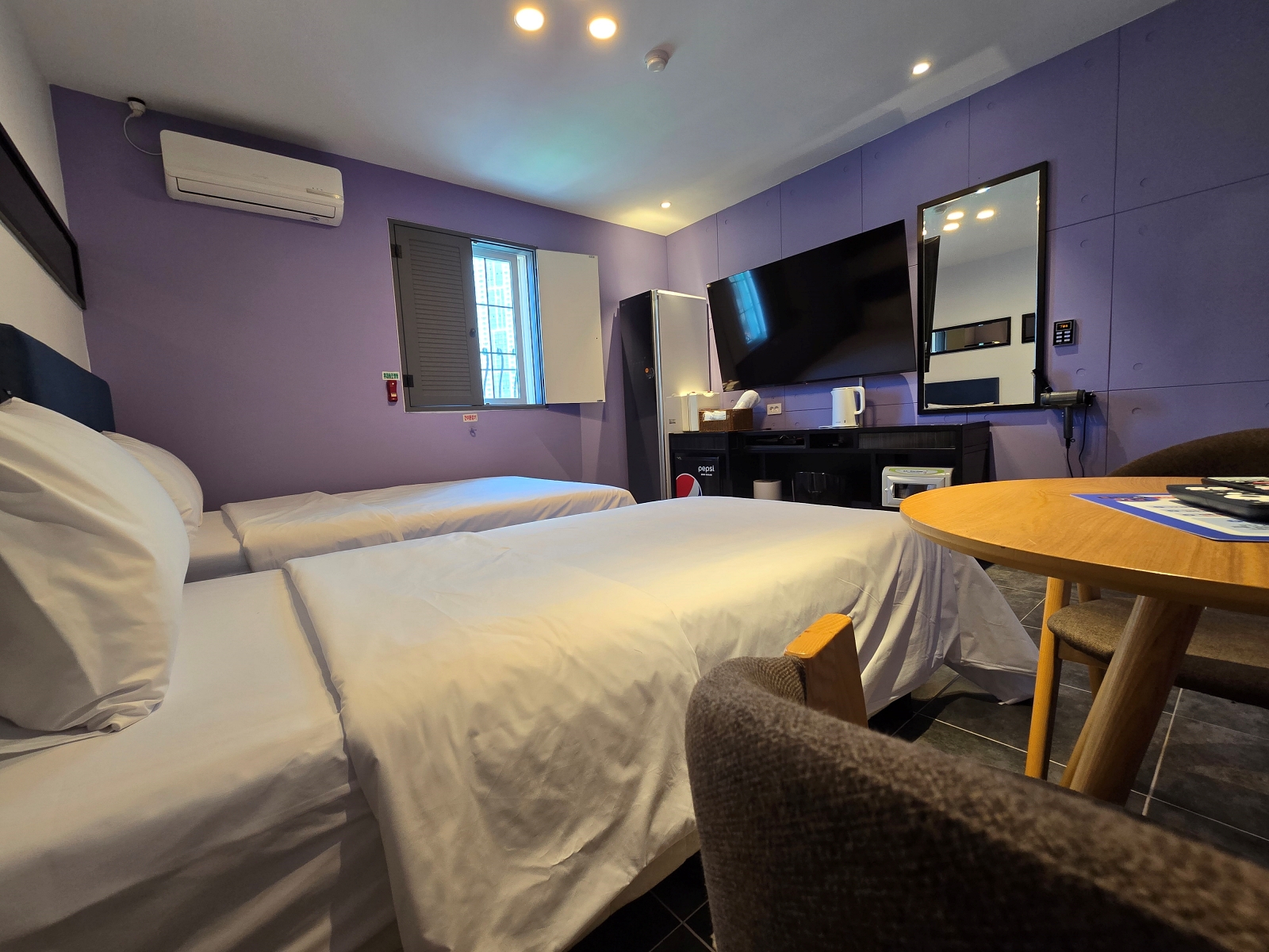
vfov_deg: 89.9
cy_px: 476
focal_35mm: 13
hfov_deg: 106.2
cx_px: 634
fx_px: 477
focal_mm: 2.2
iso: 125
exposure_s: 1/60
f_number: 2.2
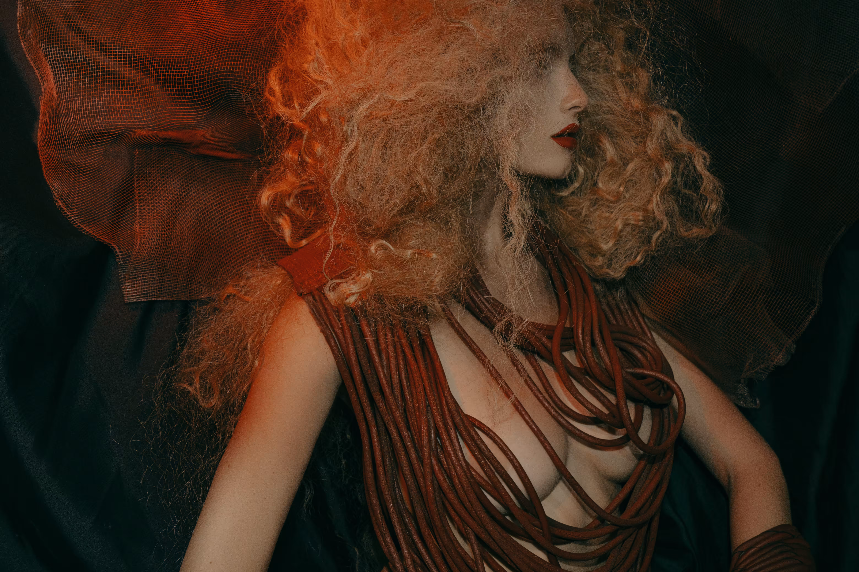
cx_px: 430
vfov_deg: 34.2
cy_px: 286
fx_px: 931
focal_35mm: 39
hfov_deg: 49.6
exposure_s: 1/160
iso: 125
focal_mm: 26
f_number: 6.3
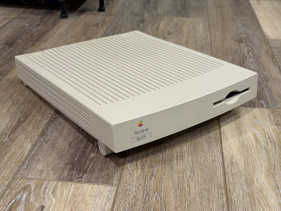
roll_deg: -1.2
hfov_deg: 39.7
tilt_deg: -27.9
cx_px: 140
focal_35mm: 48
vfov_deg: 30.3
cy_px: 106
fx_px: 390
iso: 250
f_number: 1.78
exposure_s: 1/60
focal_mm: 6.76
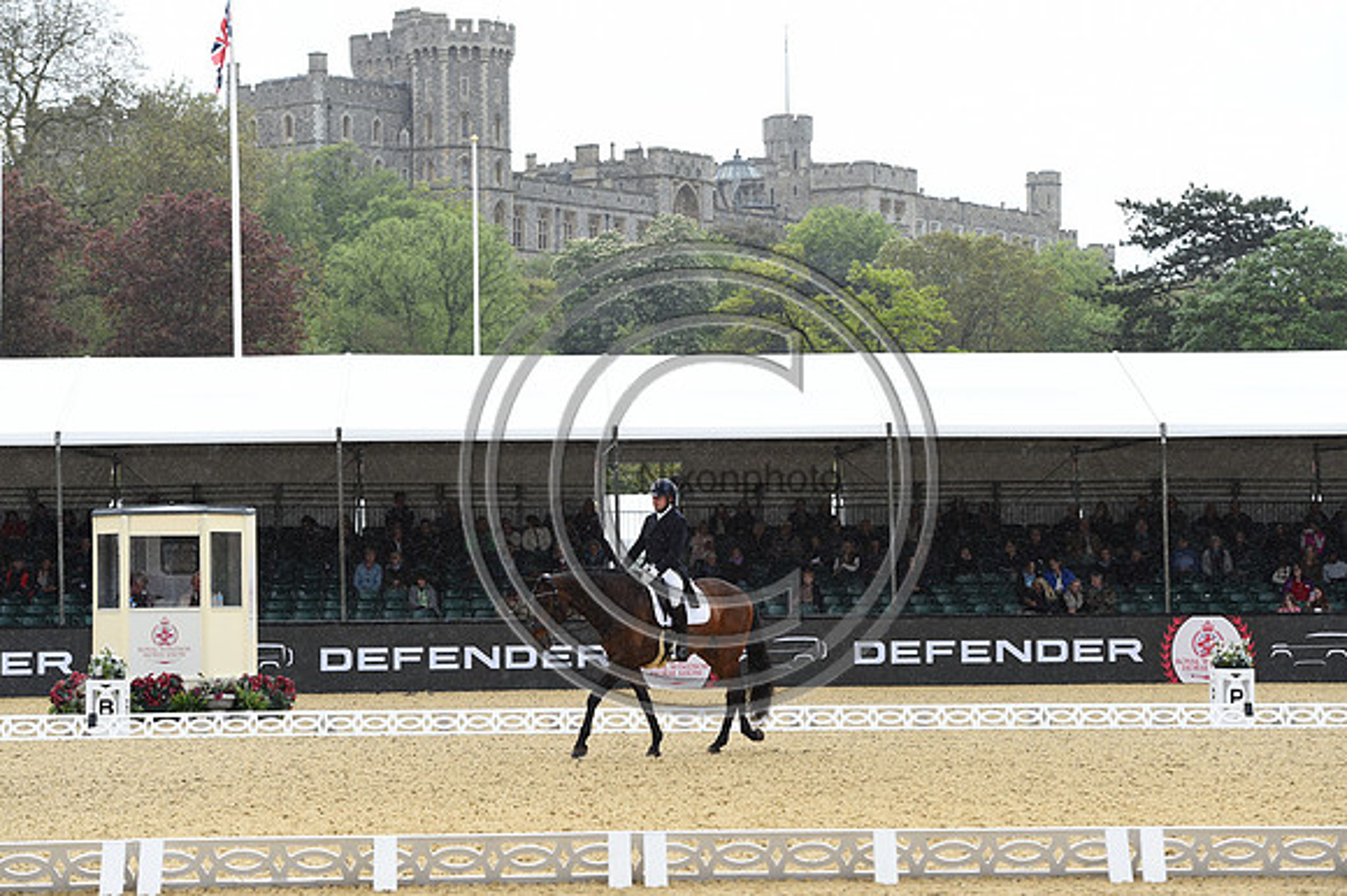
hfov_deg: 20.4
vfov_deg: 13.7
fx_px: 3739
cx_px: 674
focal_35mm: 100
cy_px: 448
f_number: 5
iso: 400
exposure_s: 1/1250
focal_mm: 100
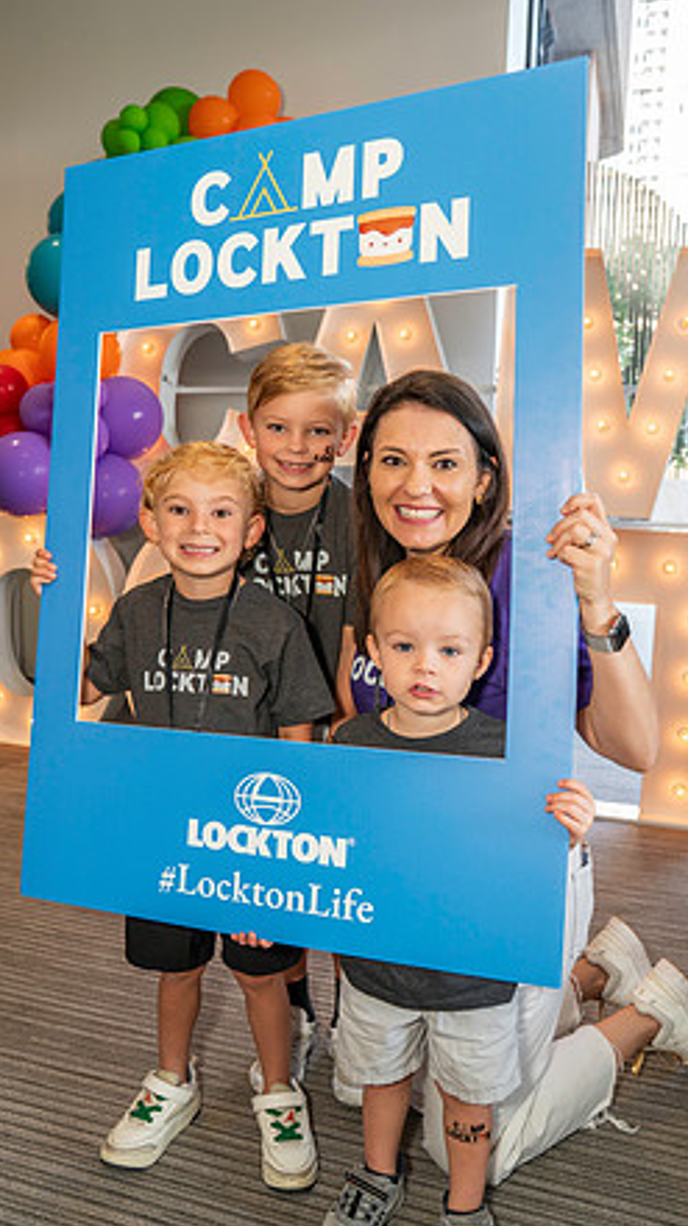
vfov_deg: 64.3
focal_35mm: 30
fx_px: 974
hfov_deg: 38.9
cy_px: 610
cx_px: 326
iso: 1000
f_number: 4.5
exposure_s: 1/200
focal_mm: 28
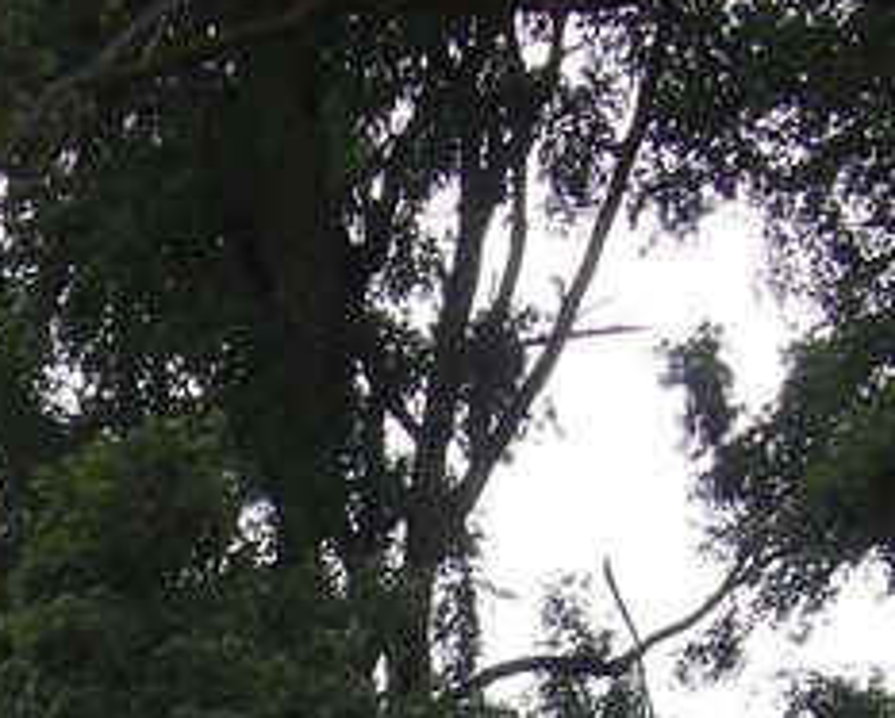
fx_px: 4429
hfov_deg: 11.5
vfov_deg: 8.9
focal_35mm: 167
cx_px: 100
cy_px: 1275
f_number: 3.7
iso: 100
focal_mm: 7
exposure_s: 1/539
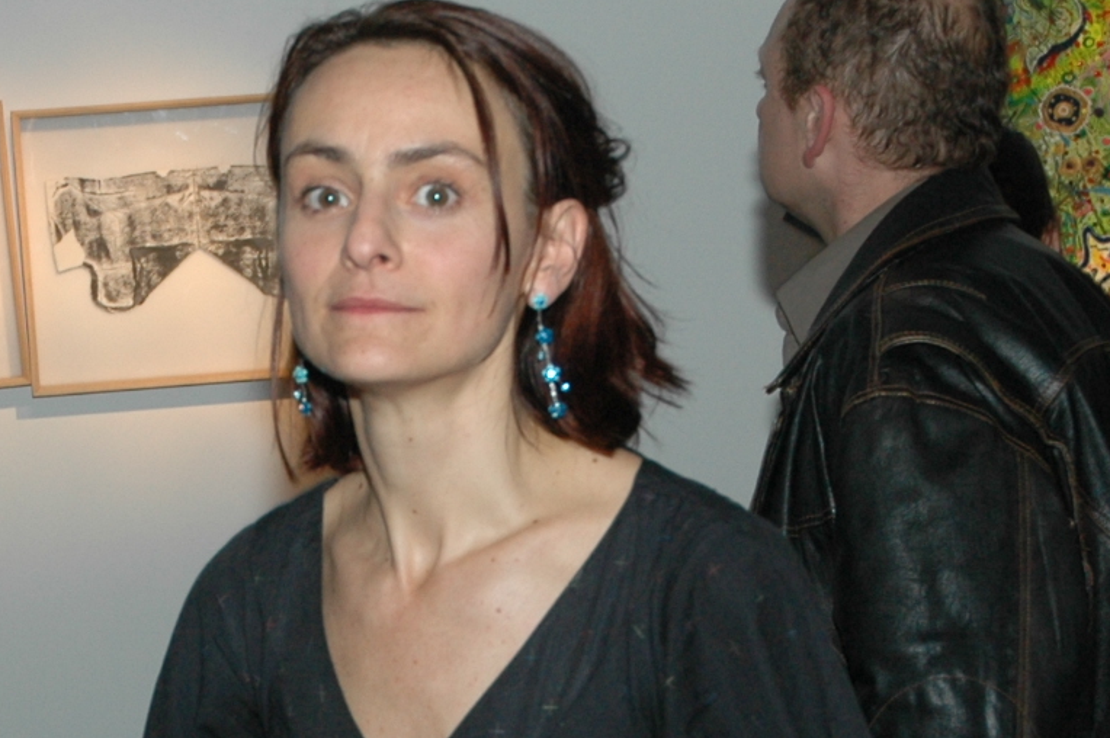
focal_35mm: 127
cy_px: 739
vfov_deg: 10.6
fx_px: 3927
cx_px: 202
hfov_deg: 16.0
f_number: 5
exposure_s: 1/60
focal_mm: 29
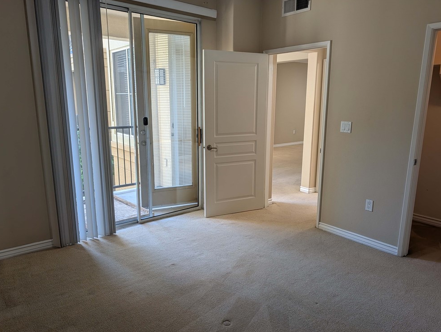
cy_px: 170
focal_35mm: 25
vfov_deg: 55.0
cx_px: 218
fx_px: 319
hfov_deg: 69.3
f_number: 1.68
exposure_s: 1/120
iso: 92
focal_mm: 6.9
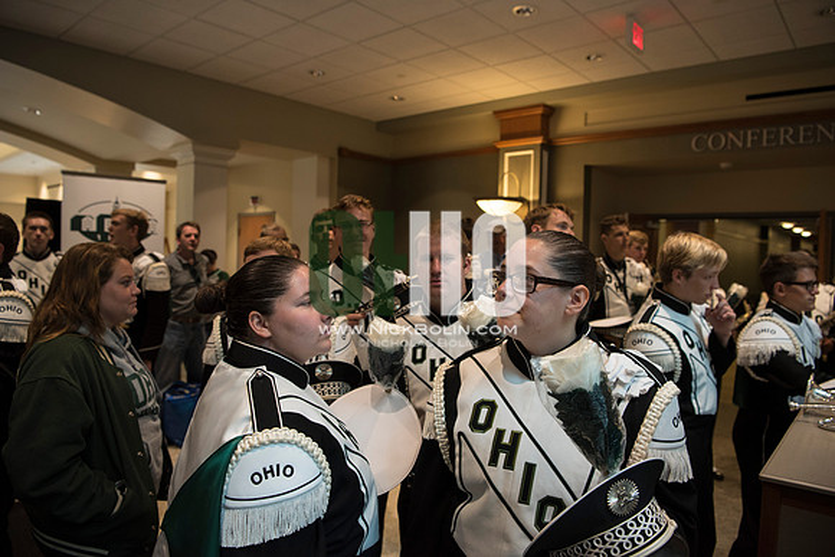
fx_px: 557
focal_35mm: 24
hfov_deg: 73.7
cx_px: 418
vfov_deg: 53.2
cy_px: 278
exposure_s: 1/250
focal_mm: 24
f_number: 3.5
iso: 1600
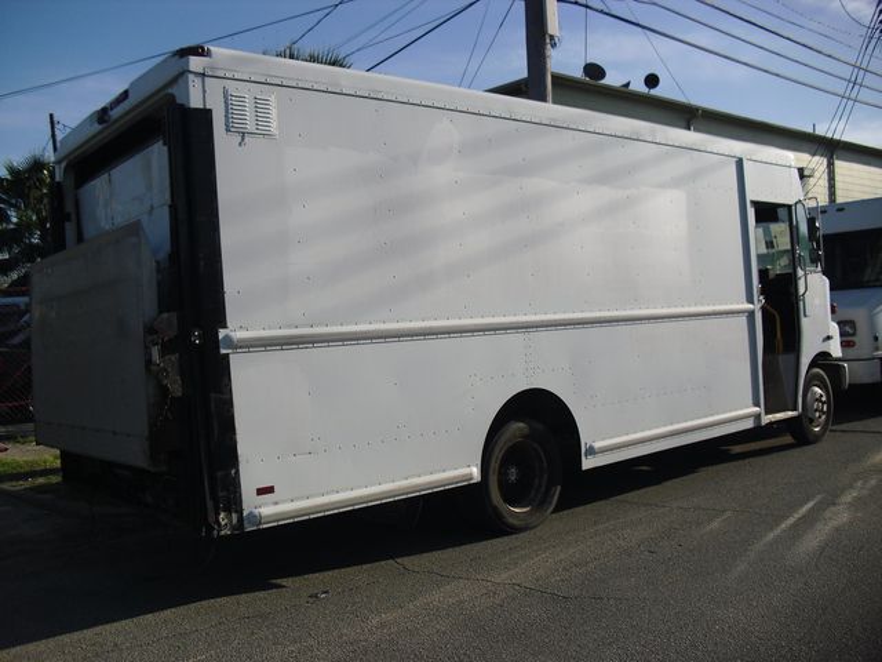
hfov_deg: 51.4
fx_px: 917
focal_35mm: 36
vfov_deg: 39.7
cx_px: 441
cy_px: 331
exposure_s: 1/250
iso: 80
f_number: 7.8
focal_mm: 6.3
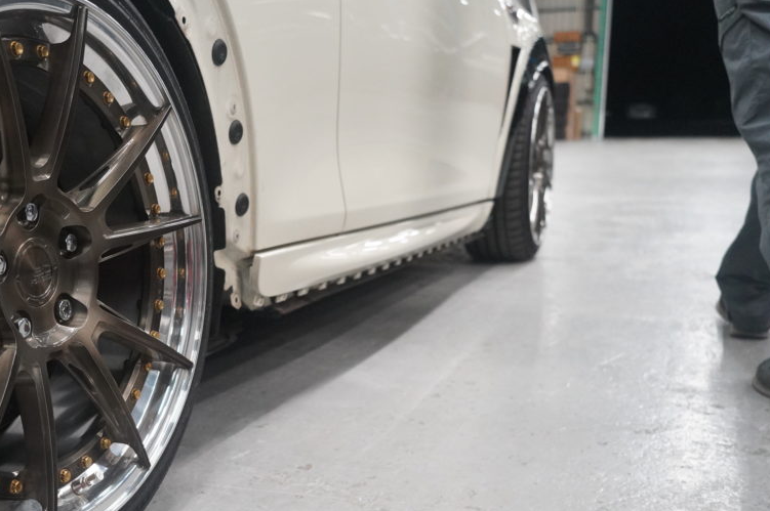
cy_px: 347
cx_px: 258
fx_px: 961
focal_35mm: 45
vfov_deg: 29.6
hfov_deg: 43.1
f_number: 4.5
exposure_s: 1/160
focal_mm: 33
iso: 10000
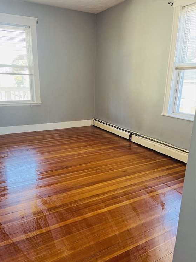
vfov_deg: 65.3
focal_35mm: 27
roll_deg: -0.5
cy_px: 135
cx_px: 95
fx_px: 204
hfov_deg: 51.3
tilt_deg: -14.5
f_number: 1.6
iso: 125
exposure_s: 1/60
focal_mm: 5.1
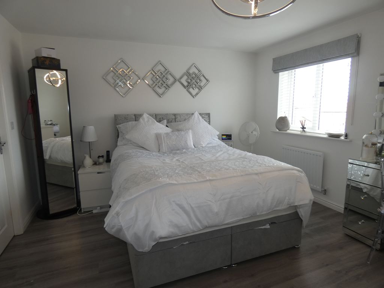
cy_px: 144
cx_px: 192
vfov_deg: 66.0
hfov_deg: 81.7
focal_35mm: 20
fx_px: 222
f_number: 2.8
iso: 80
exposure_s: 1/60
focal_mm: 3.6
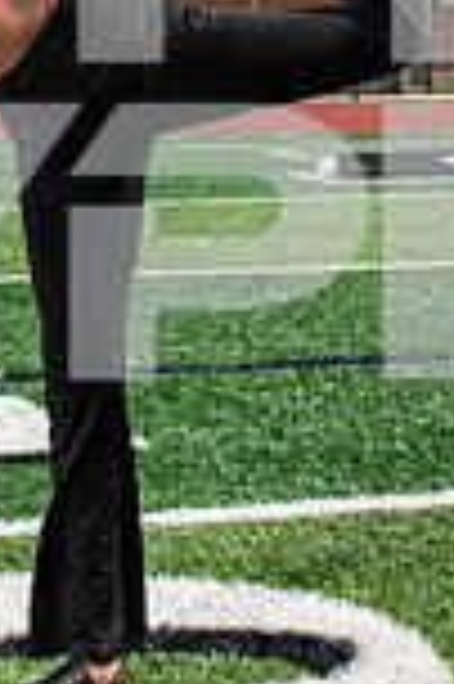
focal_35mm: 95
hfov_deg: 14.2
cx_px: 27
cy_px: -72
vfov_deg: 20.5
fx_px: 1801
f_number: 7.1
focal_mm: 32
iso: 125
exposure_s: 1/400
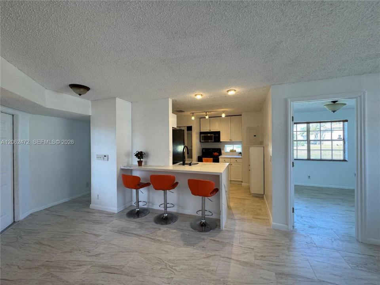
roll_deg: +0.2
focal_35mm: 14
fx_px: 154
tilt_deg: -1.1
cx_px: 190
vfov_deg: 85.7
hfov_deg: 102.1
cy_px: 142
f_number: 2.2
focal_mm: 2.22
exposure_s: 1/120
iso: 160
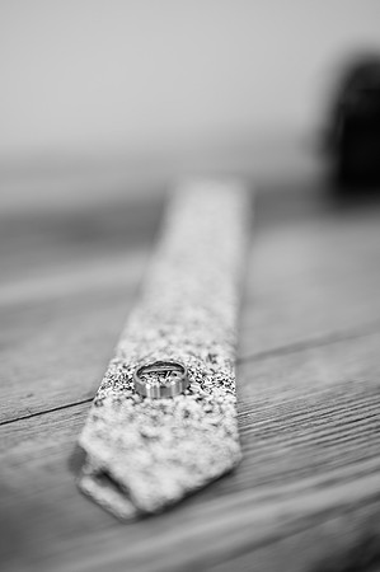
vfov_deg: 39.6
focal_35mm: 50
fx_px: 793
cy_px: 286
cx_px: 190
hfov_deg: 26.9
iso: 200
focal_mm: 50
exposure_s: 1/100
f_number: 1.4
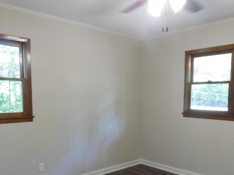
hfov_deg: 53.9
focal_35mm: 34
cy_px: 125
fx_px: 230
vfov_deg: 40.9
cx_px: 128
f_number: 3
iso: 250
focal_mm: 4
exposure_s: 1/30
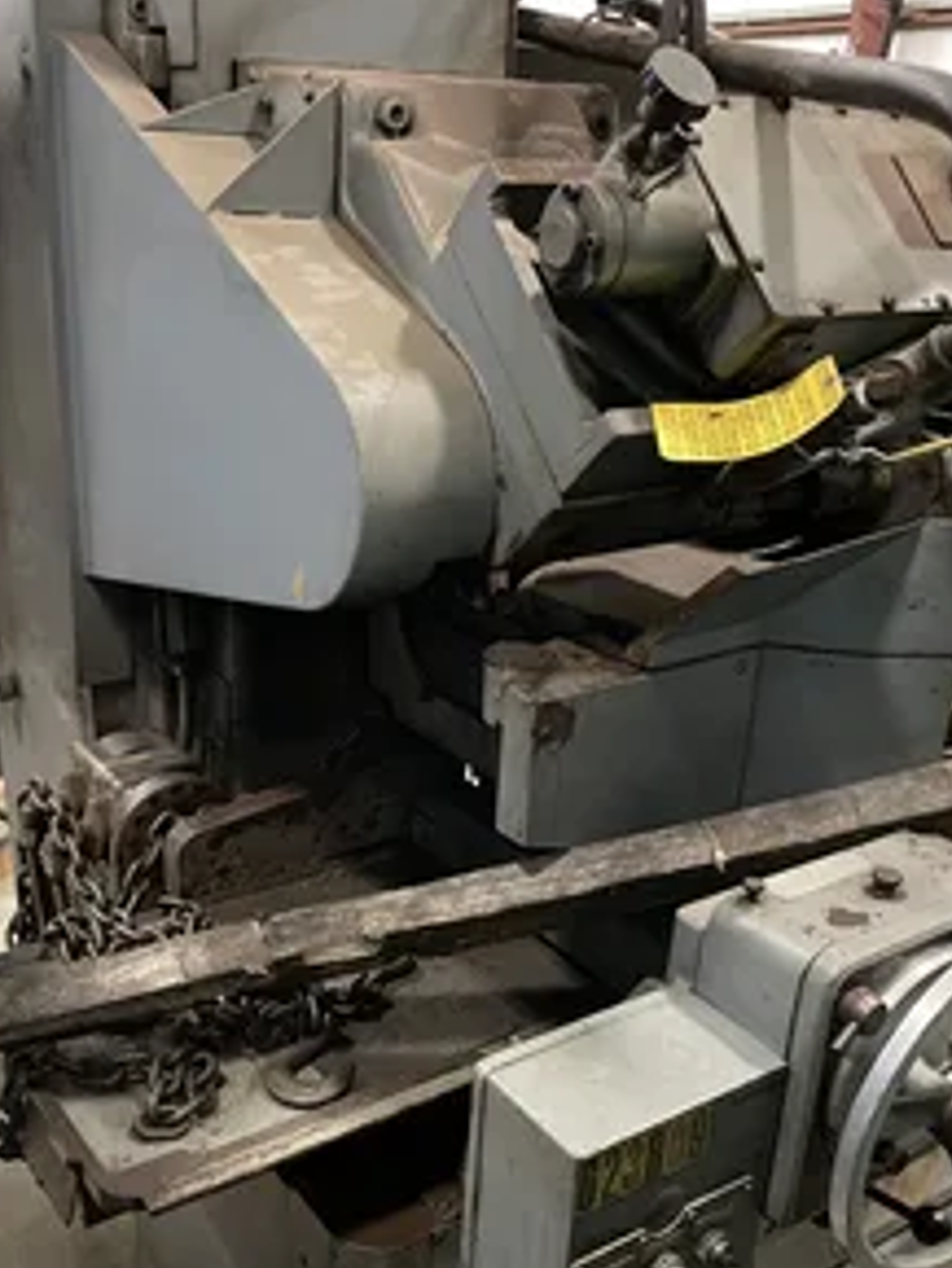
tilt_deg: -25.0
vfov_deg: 50.7
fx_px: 1319
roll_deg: -2.8
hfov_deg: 39.6
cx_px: 426
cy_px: 807
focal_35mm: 36
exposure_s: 1/30
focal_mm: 4.2
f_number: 1.6
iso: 800
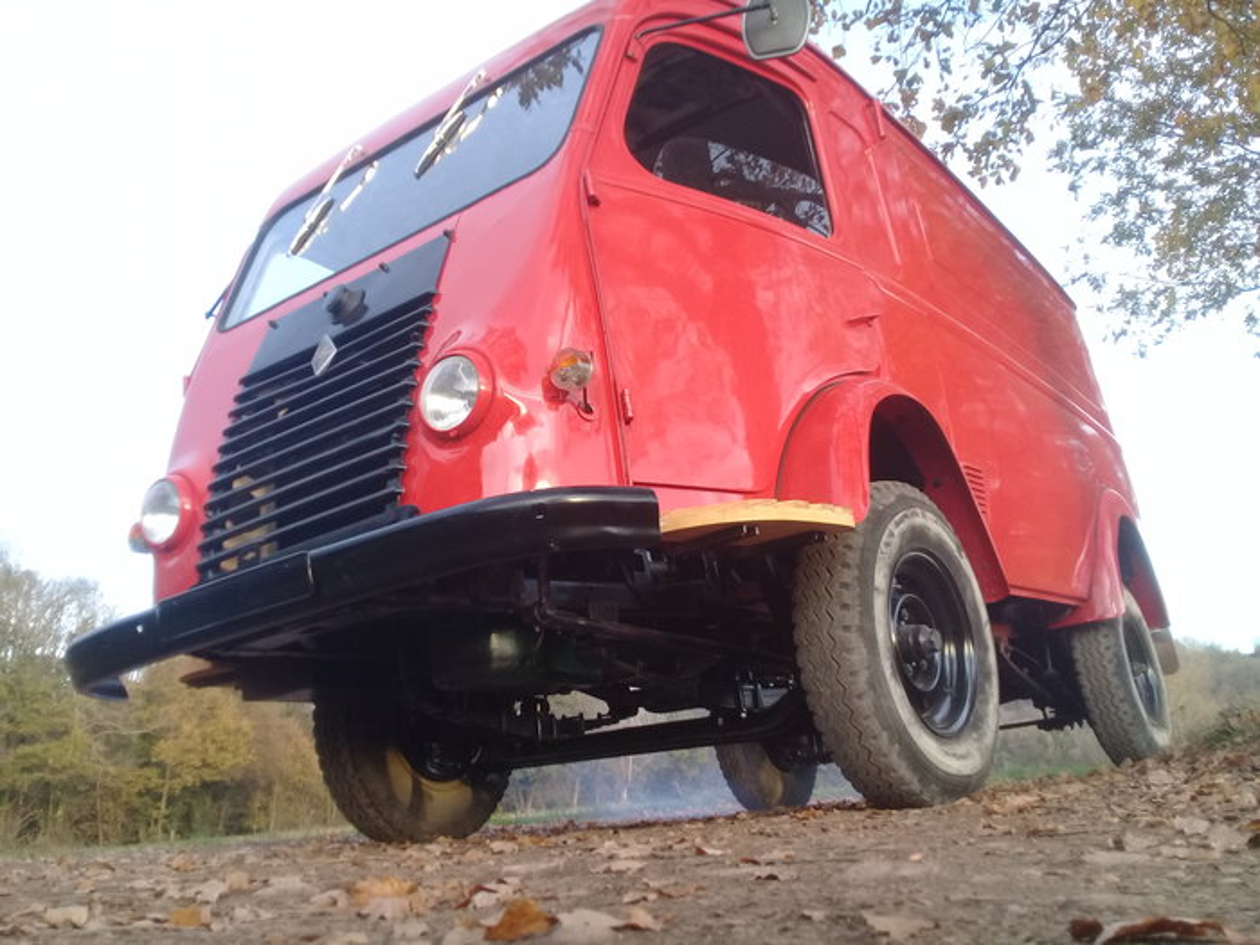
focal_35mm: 31
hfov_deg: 58.4
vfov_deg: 45.4
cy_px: 472
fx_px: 1128
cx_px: 630
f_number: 2.2
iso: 64
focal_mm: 3.3
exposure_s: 1/50
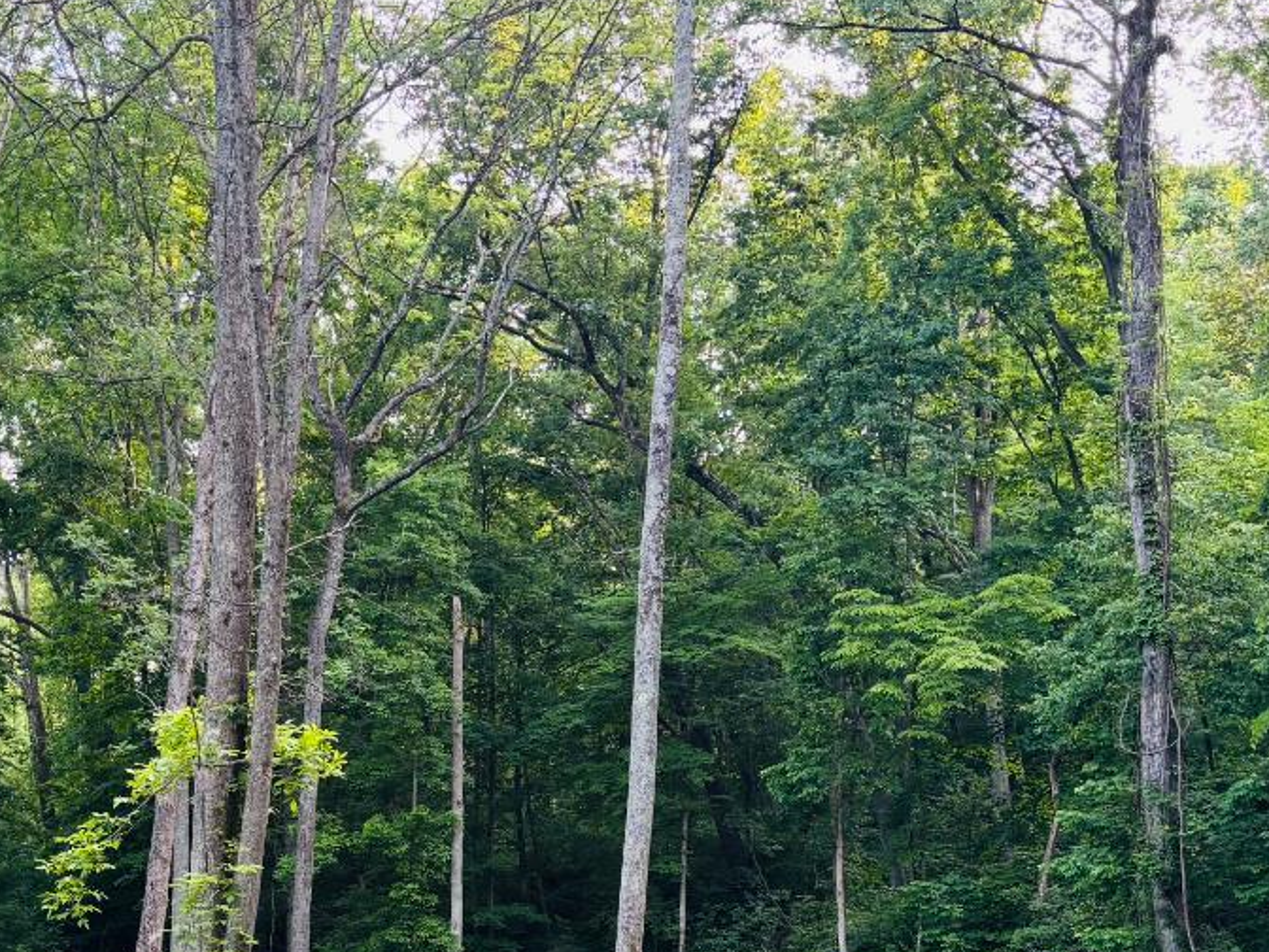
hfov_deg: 33.1
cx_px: 495
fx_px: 2126
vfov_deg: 24.5
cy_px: 858
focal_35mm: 58
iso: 64
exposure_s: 1/134
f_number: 1.6
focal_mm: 5.96
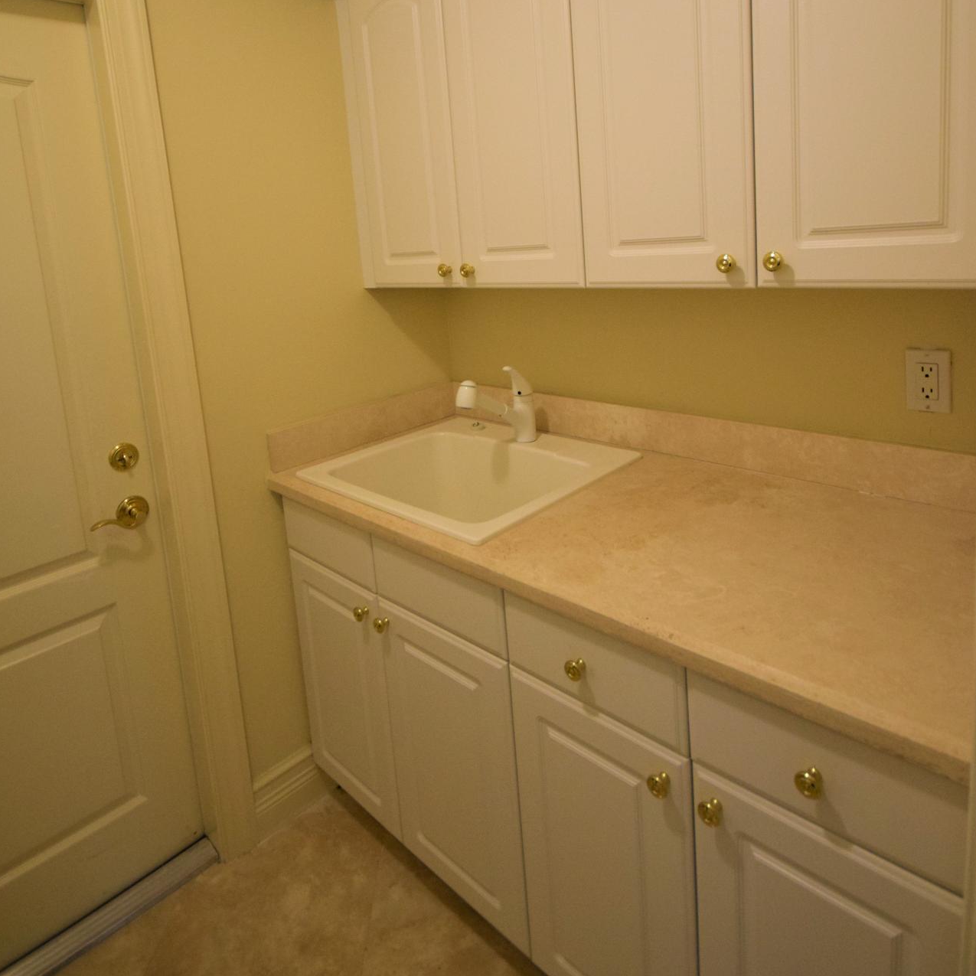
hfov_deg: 74.8
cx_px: 493
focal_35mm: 20
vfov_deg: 72.5
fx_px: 638
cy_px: 322
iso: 1100
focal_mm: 10
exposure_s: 1/60
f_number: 4
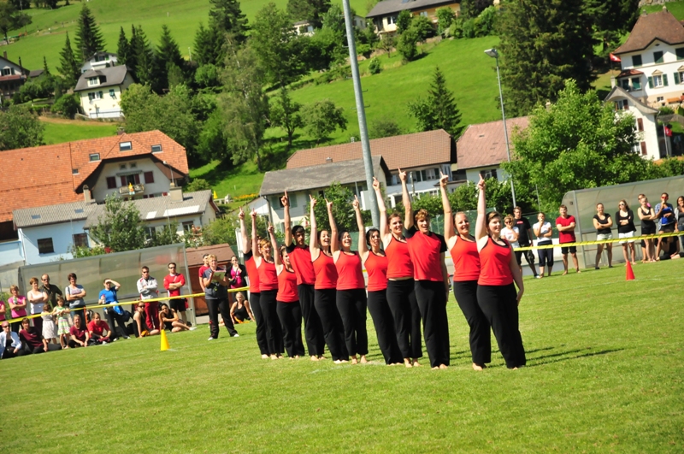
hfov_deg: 19.5
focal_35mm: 105
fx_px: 1992
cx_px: 342
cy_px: 227
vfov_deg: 13.0
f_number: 4.5
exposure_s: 1/5000
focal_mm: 70
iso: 1000
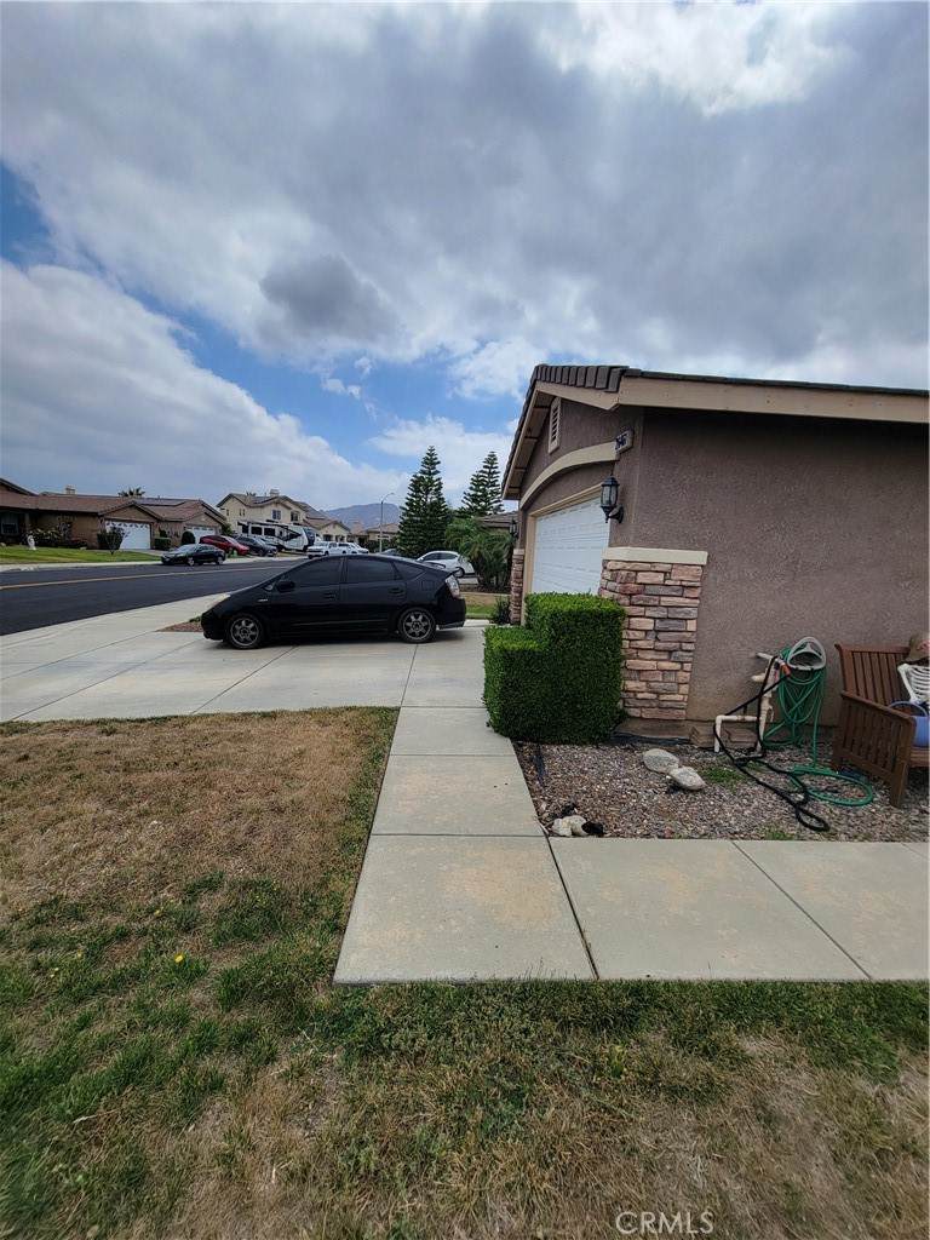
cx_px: 465
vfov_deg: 106.2
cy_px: 620
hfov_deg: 89.9
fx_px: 466
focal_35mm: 13
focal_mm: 2.2
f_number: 2.2
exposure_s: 1/2797
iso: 50
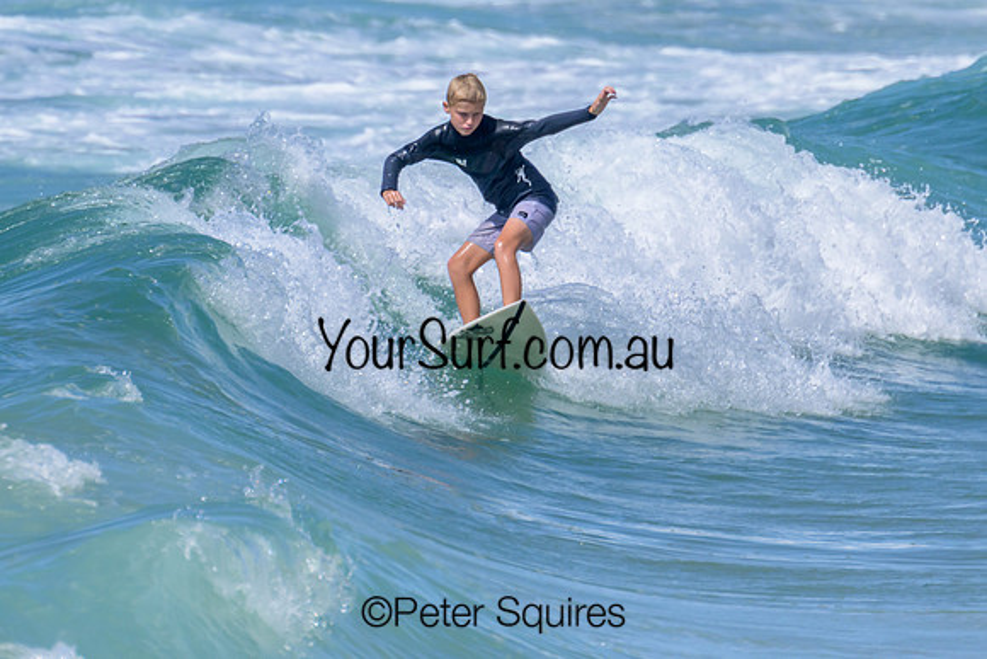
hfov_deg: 1.9
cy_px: 211
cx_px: 432
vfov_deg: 1.3
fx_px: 29802
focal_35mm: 1087
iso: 640
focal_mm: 800
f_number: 11
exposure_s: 1/2000
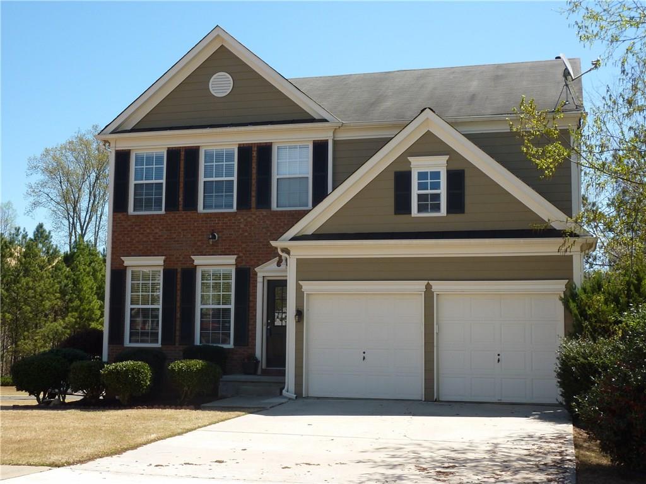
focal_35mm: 48
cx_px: 323
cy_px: 242
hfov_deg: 39.7
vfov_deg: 30.3
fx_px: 896
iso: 100
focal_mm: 7.9
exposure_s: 1/400
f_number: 4
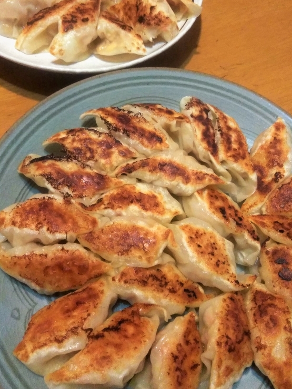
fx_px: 405
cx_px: 139
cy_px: 147
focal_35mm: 36
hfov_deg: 39.6
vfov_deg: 50.8
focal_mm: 3.46
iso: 520
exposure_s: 1/20
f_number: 2.2
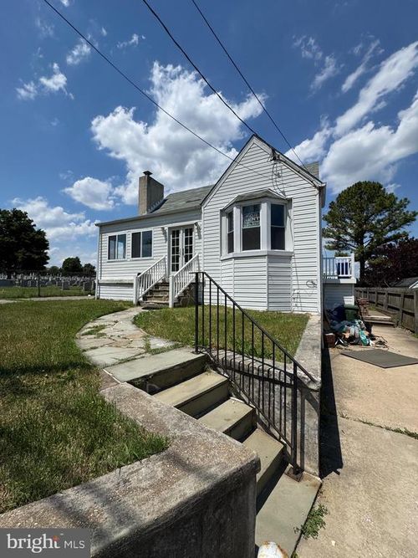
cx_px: 209
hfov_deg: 85.7
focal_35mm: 14
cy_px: 279
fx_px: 225
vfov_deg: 102.1
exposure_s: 1/4132
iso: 50
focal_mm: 2.22
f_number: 2.2
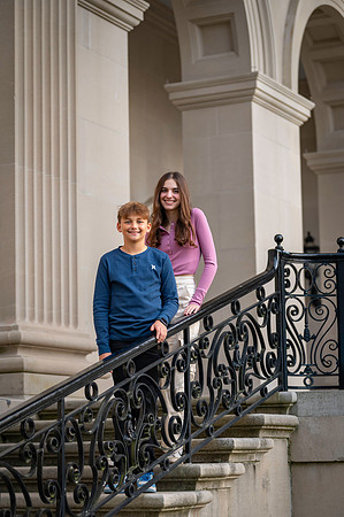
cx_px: 172
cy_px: 258
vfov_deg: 21.5
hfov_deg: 14.4
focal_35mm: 95
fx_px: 1365
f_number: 2.8
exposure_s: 1/800
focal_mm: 95
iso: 400
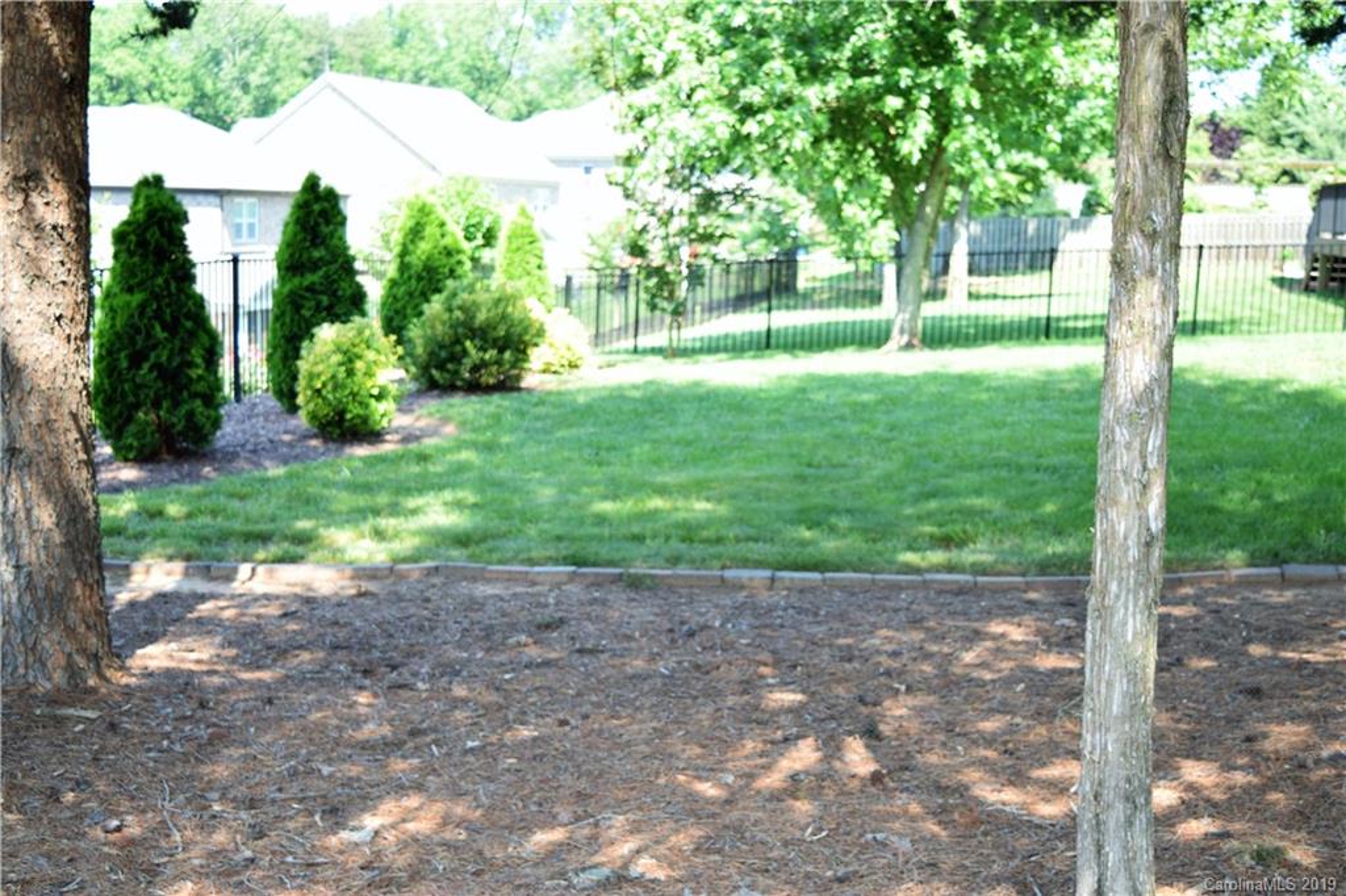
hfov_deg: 45.0
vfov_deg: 30.8
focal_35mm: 44
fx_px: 1626
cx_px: 673
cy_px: 448
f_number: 4.2
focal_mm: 29
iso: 100
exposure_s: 1/60
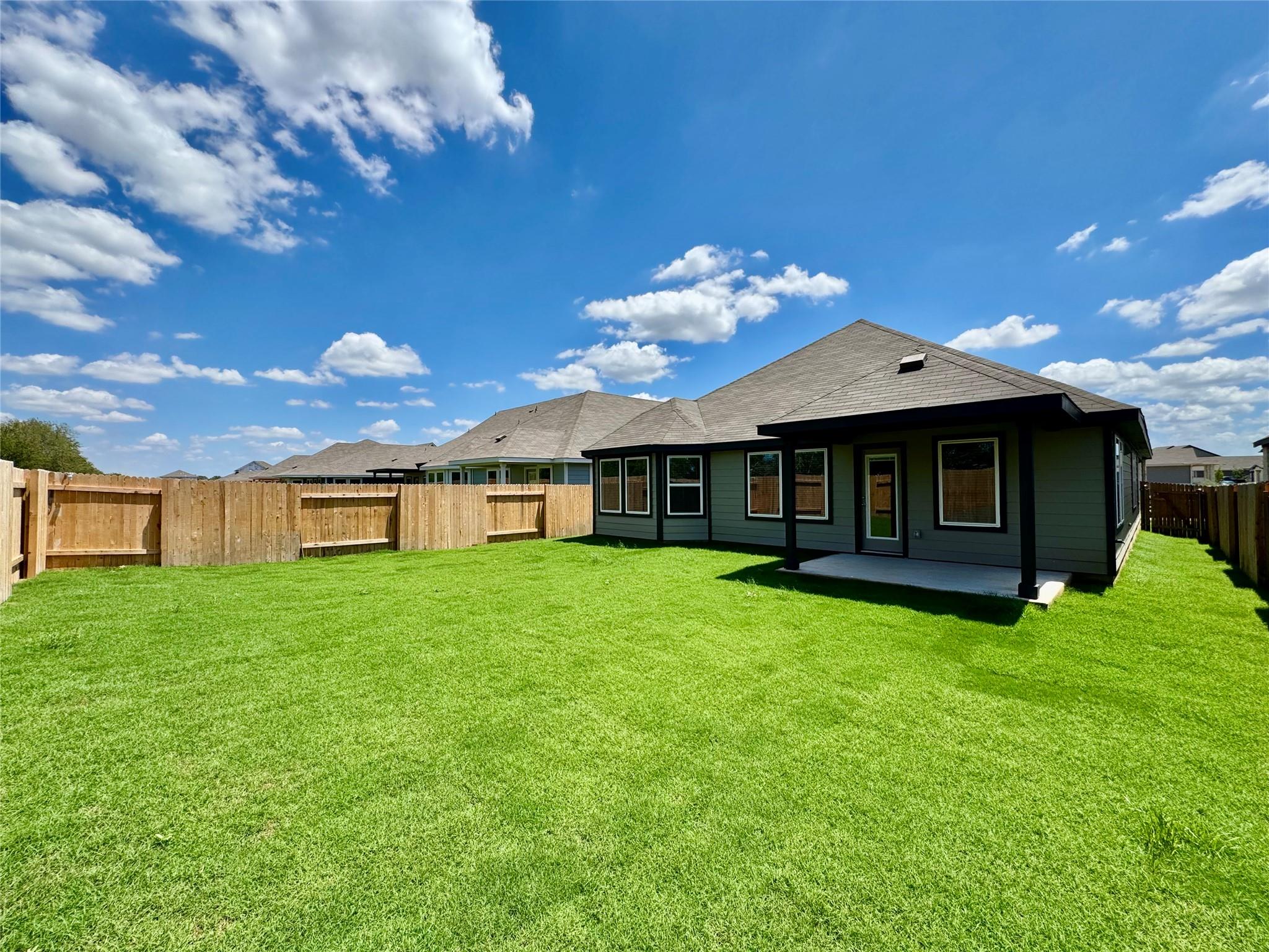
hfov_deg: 102.1
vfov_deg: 85.7
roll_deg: +0.2
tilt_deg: +0.4
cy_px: 476
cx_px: 634
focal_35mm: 14
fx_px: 513
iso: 50
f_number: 2.2
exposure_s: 1/2028
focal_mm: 2.22
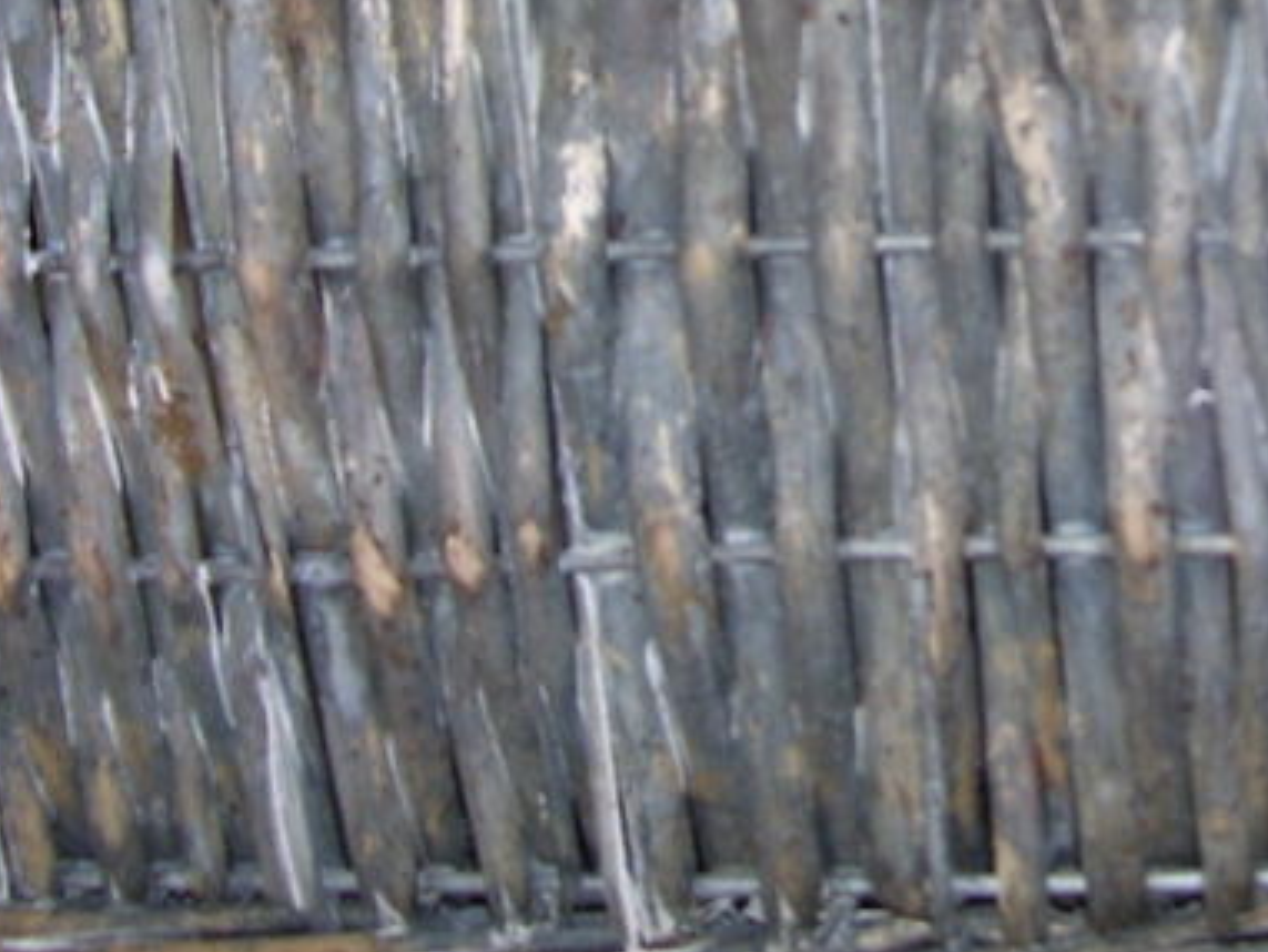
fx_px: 3554
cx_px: 1028
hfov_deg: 20.0
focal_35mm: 97
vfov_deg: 14.9
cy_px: -90
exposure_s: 1/60
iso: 80
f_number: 2.7
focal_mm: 6
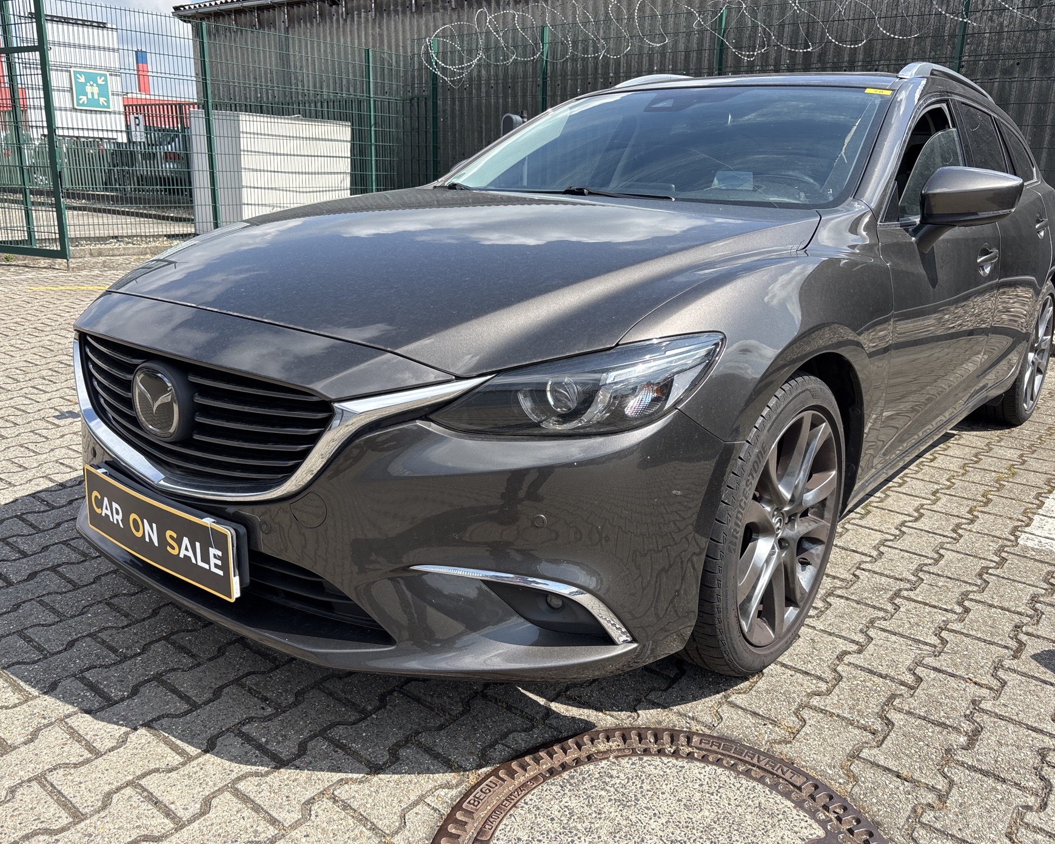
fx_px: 874
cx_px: 552
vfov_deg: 51.5
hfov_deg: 62.2
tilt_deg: -11.8
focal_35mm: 28
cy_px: 413
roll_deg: -1.1
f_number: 1.6
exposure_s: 1/1845
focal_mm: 5.96
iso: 50
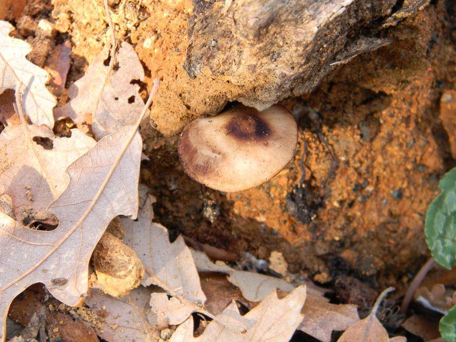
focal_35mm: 83
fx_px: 1093
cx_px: 228
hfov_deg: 23.6
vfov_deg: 17.8
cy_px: 171
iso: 87
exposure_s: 1/30
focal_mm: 15.1
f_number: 4.5
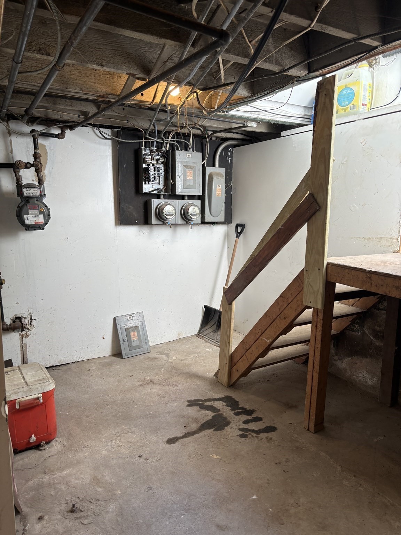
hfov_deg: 53.1
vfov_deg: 67.3
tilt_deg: -8.3
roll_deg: +0.1
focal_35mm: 26
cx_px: 200
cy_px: 268
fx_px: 402
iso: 50
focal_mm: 5.96
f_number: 1.6
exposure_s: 1/120
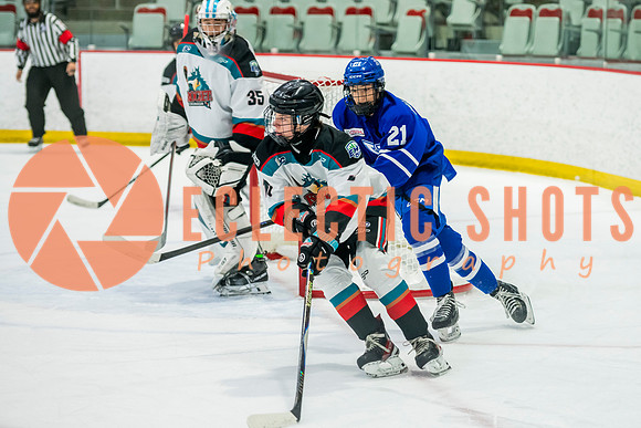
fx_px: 2466
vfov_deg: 9.9
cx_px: 431
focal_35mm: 138
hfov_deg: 14.8
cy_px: 217
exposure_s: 1/1000
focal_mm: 102
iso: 1600
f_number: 3.2
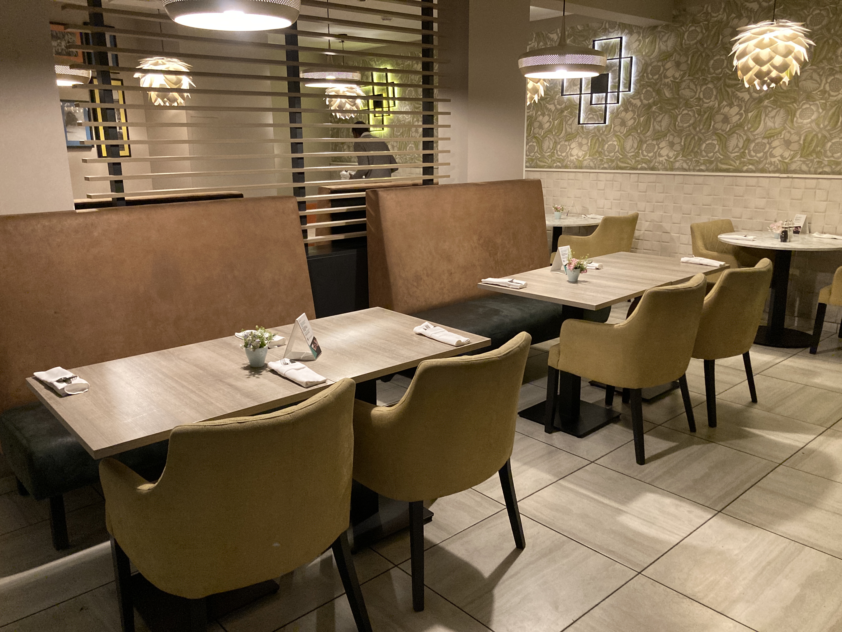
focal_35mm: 28
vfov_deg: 49.7
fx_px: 681
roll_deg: +0.7
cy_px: 316
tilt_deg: -13.8
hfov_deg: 63.4
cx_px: 421
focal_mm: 3.99
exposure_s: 1/33
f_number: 1.8
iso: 400
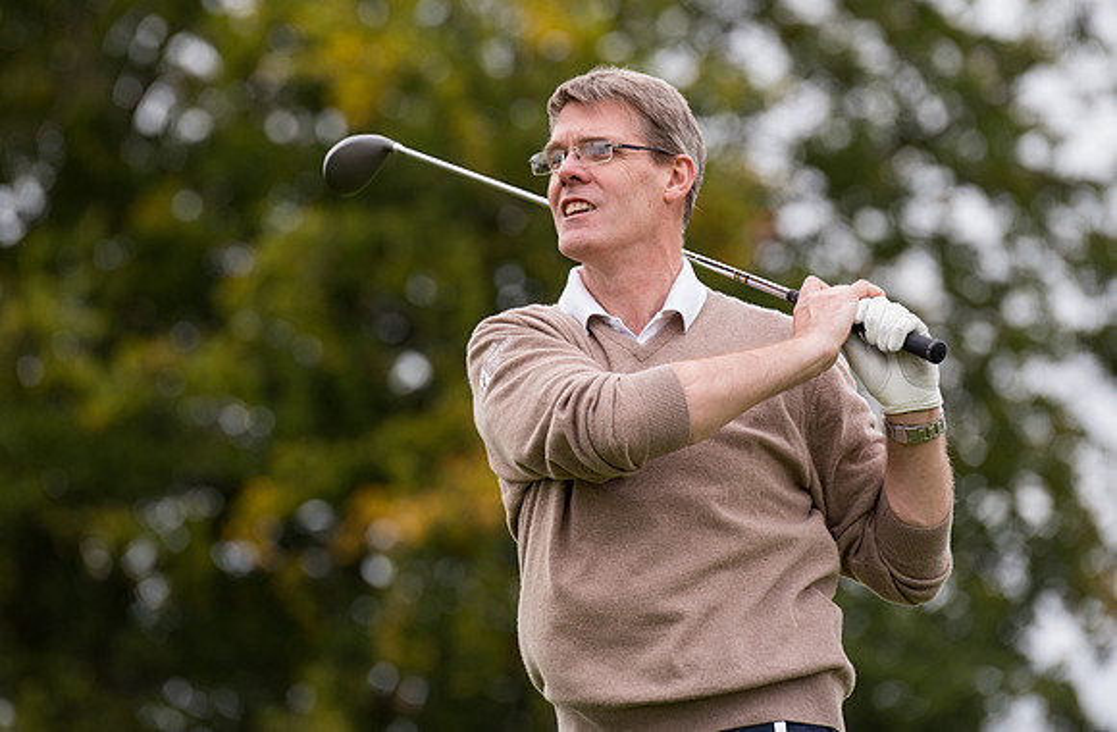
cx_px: 534
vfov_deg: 5.3
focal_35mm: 254
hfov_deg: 8.1
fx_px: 7844
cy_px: 261
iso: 640
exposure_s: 1/1600
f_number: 4
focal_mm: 200
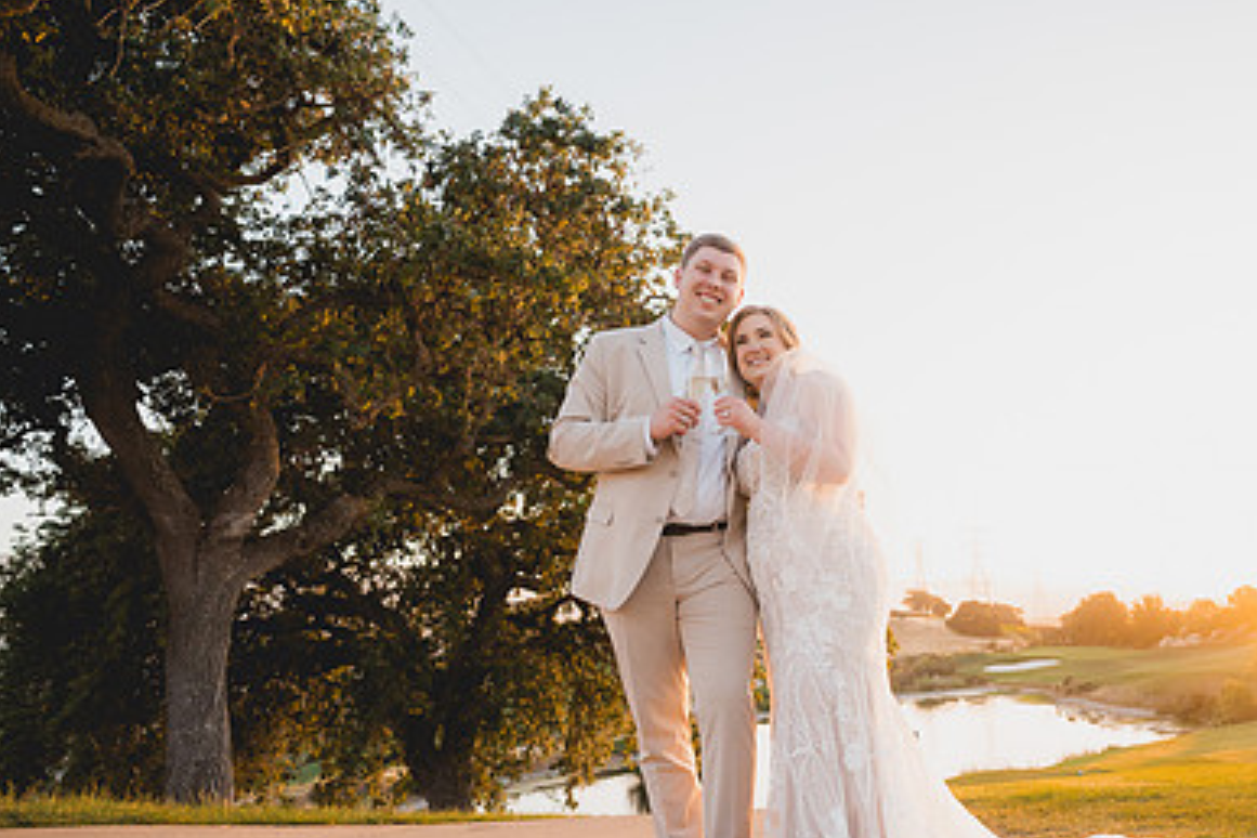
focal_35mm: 27
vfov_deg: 47.5
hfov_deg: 64.3
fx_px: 943
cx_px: 906
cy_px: 521
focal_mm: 18
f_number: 2.8
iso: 1250
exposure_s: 1/1250
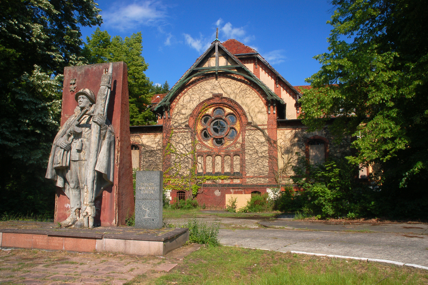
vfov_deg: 47.8
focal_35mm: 27
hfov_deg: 67.4
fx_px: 321
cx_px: 214
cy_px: 142
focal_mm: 18
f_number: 16
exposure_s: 1/30
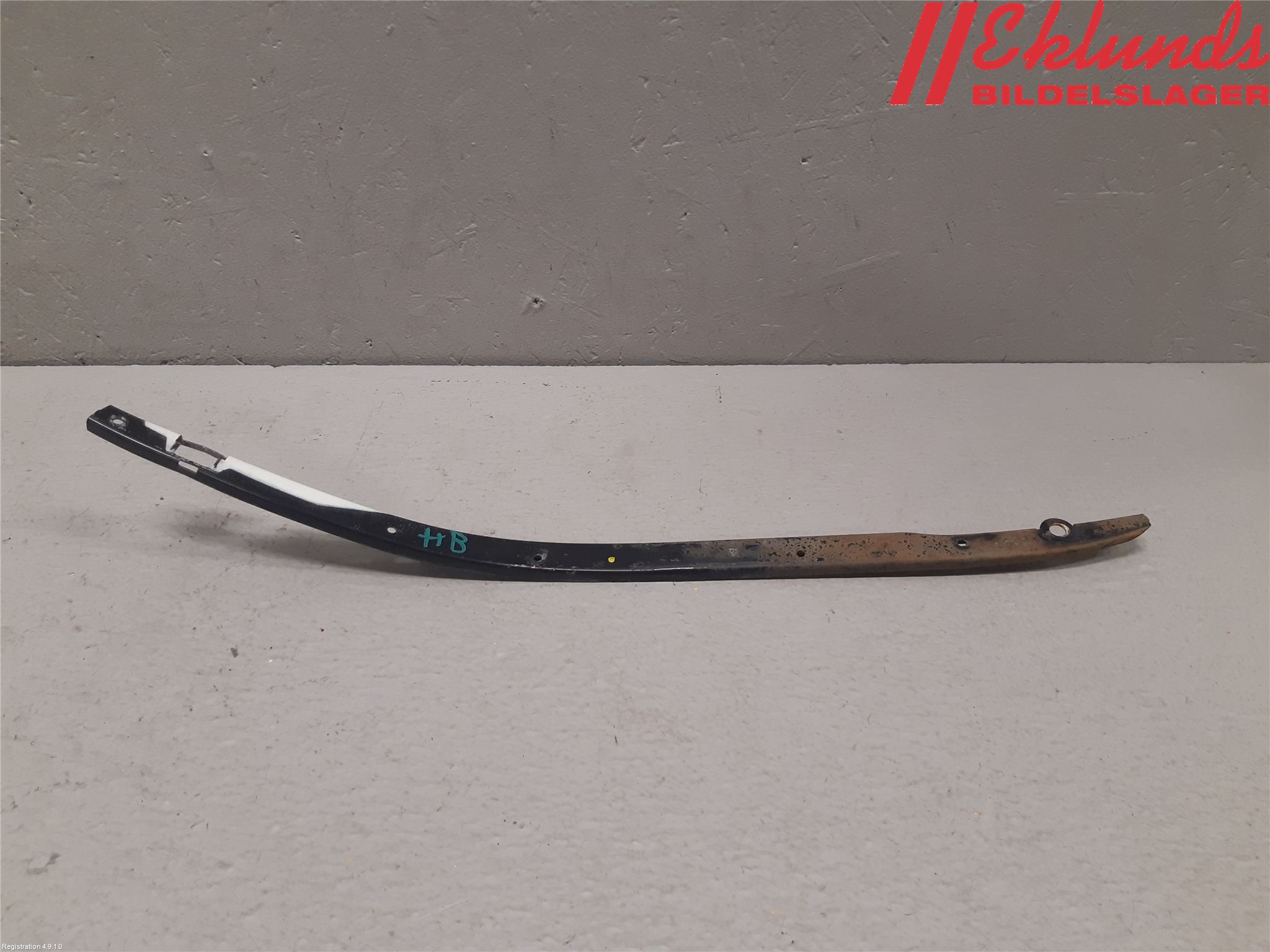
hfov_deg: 67.3
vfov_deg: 53.1
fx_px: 954
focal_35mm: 26
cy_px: 476
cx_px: 635
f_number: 1.7
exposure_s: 1/50
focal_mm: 3.93
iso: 100
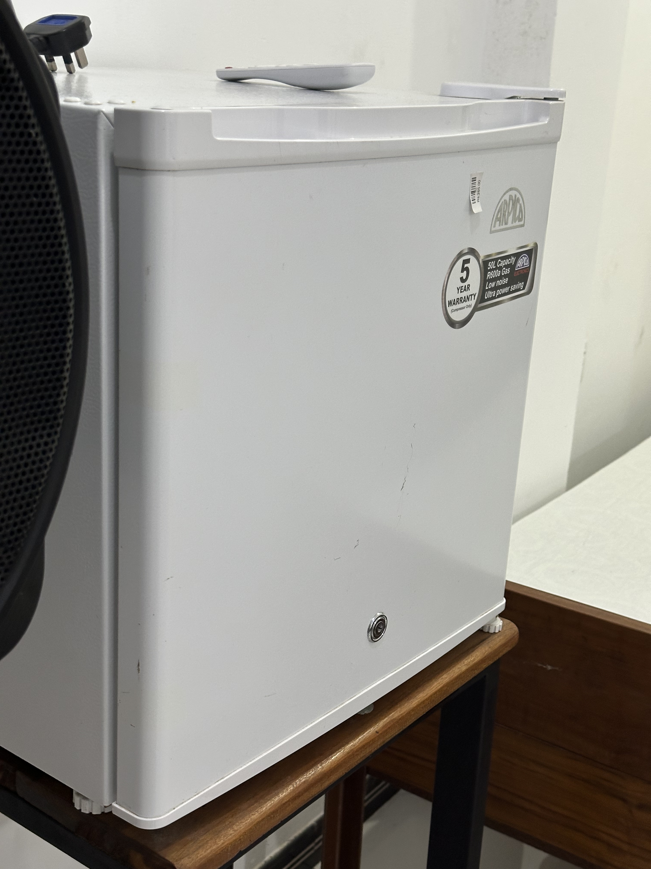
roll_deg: -5.0
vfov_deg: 39.7
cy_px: 434
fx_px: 1204
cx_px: 326
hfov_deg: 30.3
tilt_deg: -18.1
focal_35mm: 48
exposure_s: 1/50
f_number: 1.78
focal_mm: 6.86
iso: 160
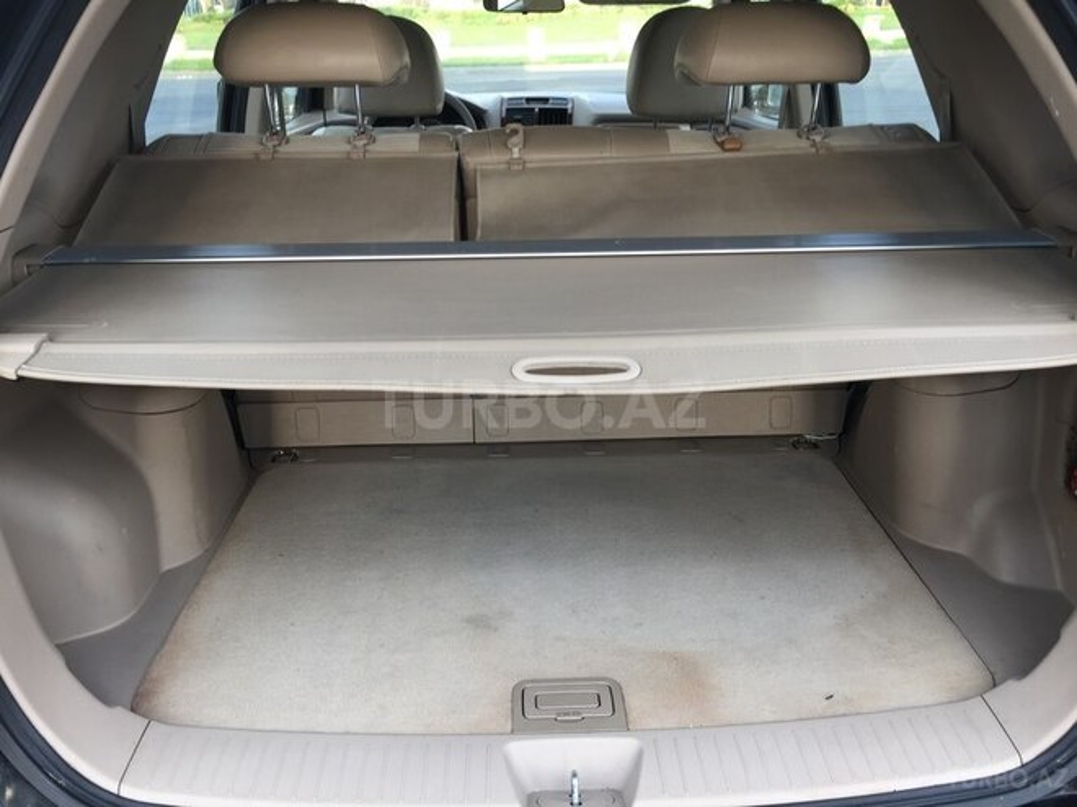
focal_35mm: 29
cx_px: 538
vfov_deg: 48.2
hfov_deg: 61.7
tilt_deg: -22.9
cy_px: 404
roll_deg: -0.6
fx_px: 902
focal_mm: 4.15
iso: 32
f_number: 2.2
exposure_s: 1/110
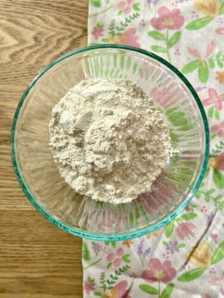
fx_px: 414
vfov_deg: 39.7
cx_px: 112
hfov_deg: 30.3
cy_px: 149
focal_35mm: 48
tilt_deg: -87.5
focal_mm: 6.86
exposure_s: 1/1721
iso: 80
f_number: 1.78
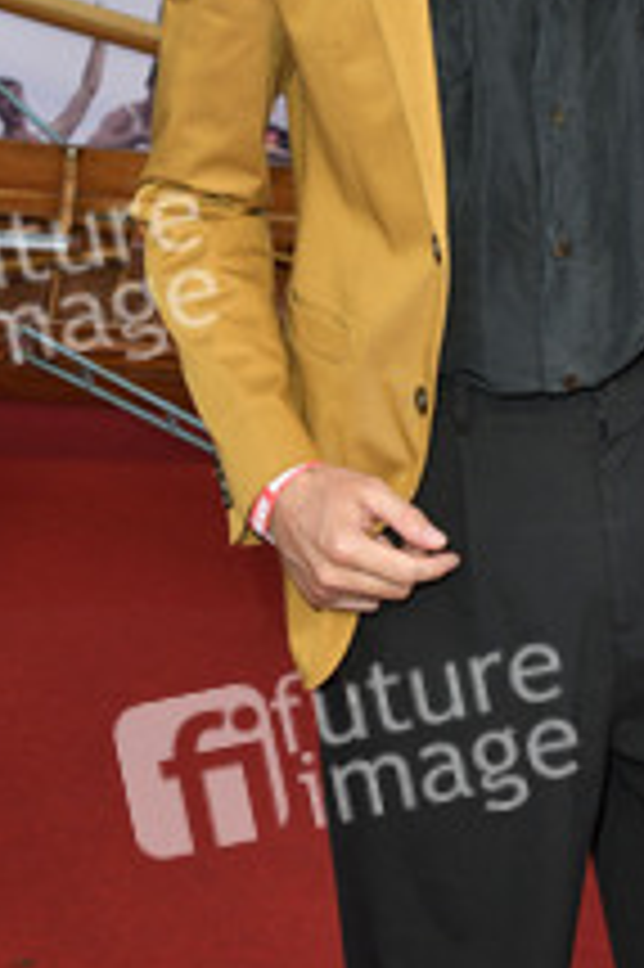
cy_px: 77
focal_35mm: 65
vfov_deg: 29.6
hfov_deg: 20.7
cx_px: 477
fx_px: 1747
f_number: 6.3
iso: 1250
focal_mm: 35
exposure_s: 1/250
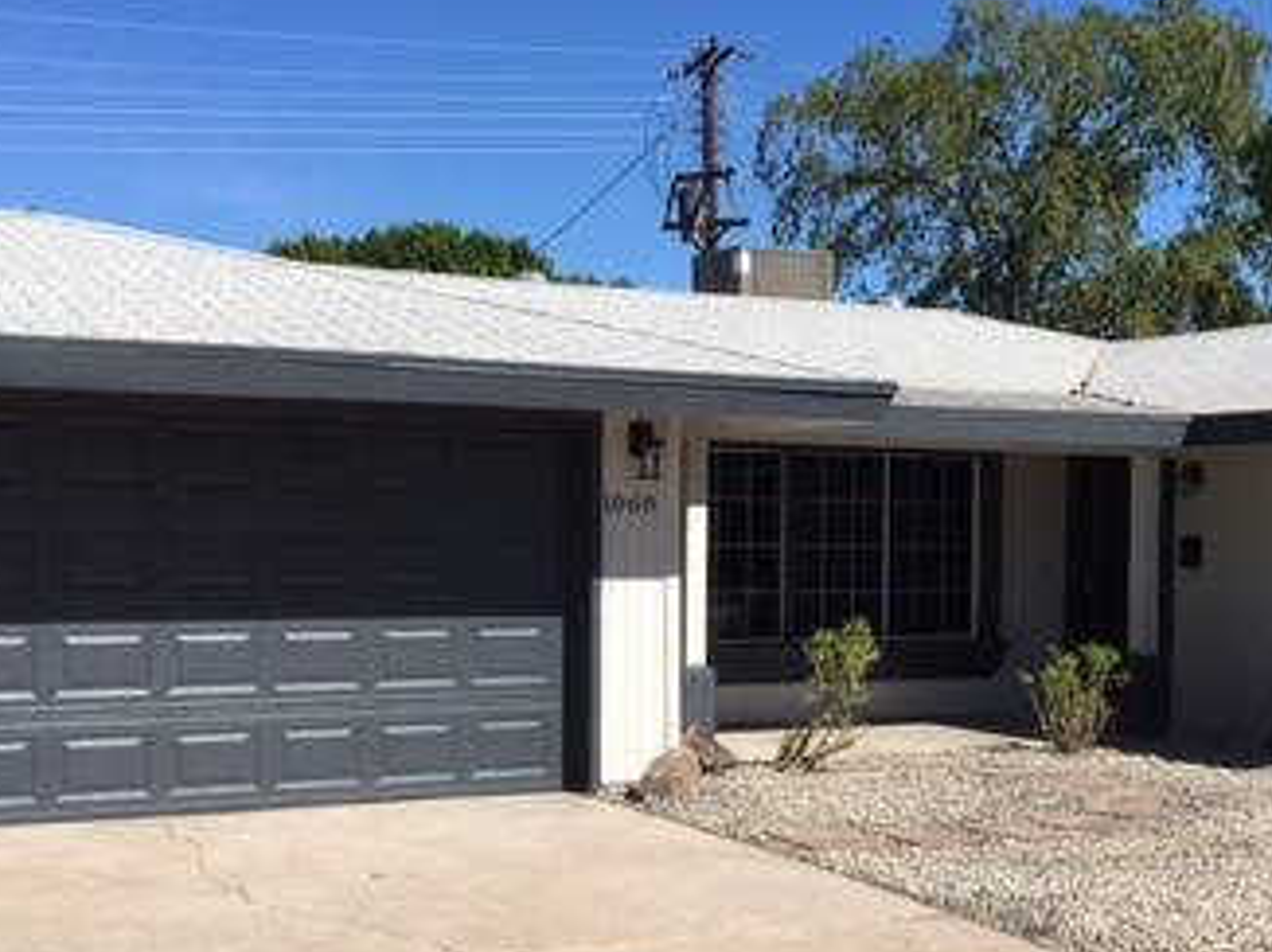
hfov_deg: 33.8
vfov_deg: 25.5
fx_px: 2093
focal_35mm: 57
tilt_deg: -2.1
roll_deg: -0.4
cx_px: 718
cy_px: 624
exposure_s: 1/1923
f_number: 2.2
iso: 25
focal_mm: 4.15
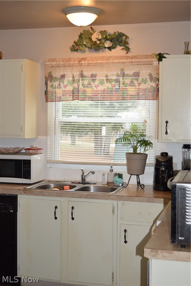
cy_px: 143
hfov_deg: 23.8
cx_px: 96
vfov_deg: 35.1
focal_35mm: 57
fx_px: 454
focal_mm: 38
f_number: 5.6
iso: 720
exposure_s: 1/125
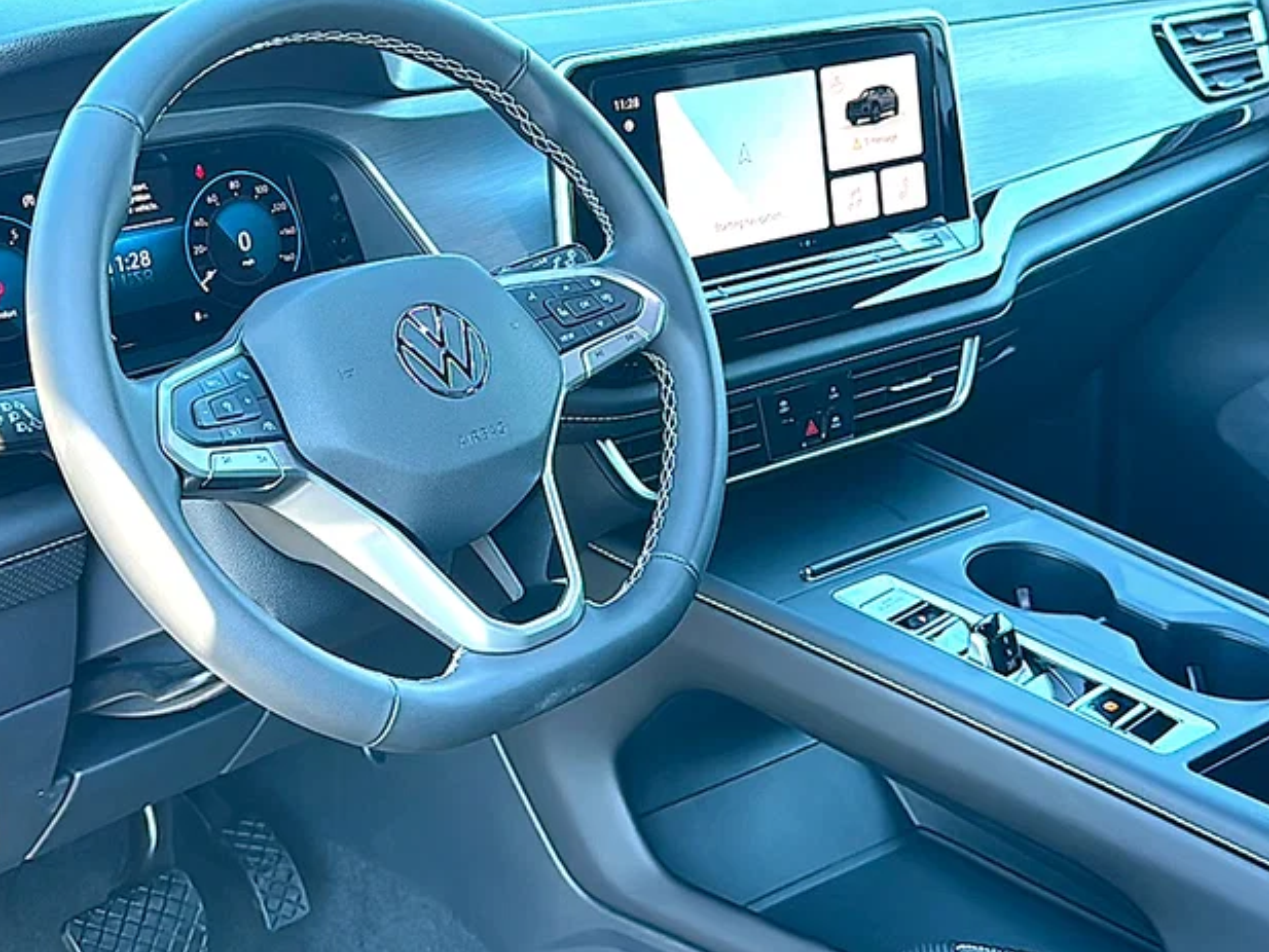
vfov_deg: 34.3
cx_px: 613
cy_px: 439
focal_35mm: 42
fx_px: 1540
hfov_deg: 44.8
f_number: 1.78
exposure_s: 1/231
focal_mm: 6.86
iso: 125
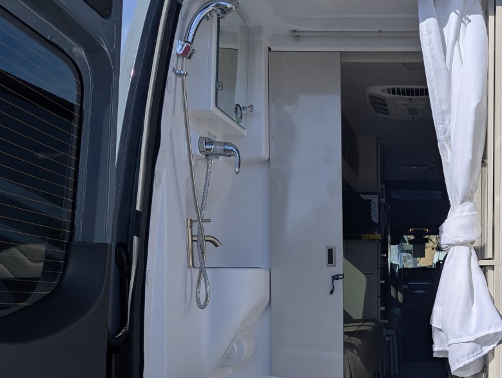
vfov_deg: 33.0
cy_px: 287
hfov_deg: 41.2
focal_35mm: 43
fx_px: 624
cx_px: 427
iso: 51
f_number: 1.85
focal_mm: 6.81
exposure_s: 1/5376
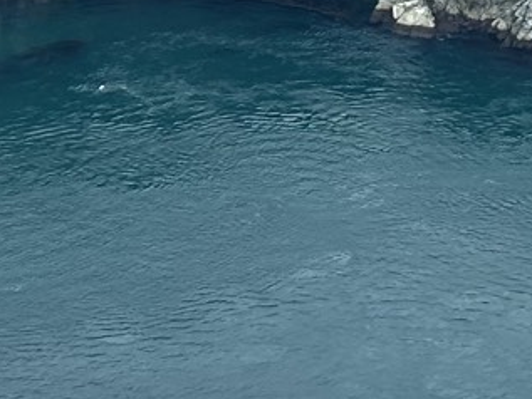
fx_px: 2521
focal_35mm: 164
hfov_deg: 11.4
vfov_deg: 8.9
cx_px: 866
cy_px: -179
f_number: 1.5
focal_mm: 5.7
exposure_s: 1/1344
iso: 50
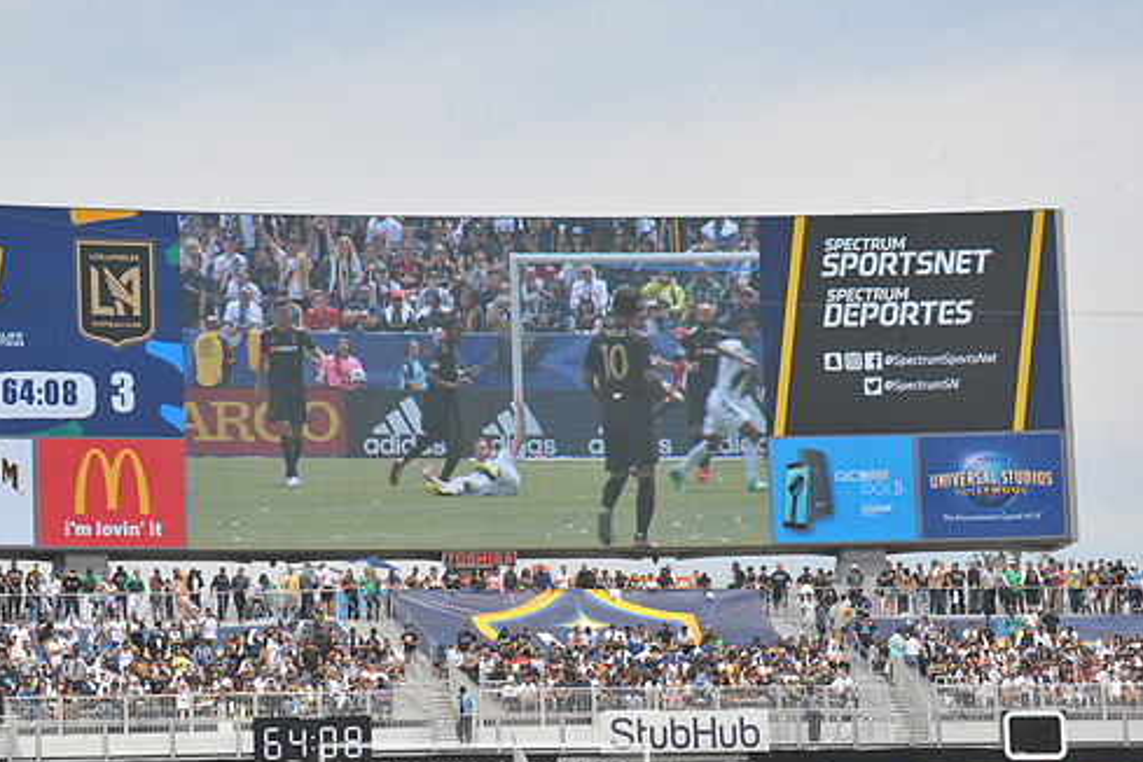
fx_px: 5080
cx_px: 484
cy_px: 423
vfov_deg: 8.6
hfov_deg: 12.8
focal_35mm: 160
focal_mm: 135
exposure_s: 1/500
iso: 320
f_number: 11
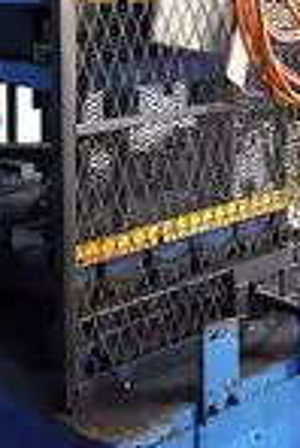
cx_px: 32
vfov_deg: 30.2
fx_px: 811
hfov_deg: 20.6
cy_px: 88
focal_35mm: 65
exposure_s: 1/25
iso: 4000
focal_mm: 16
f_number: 3.5
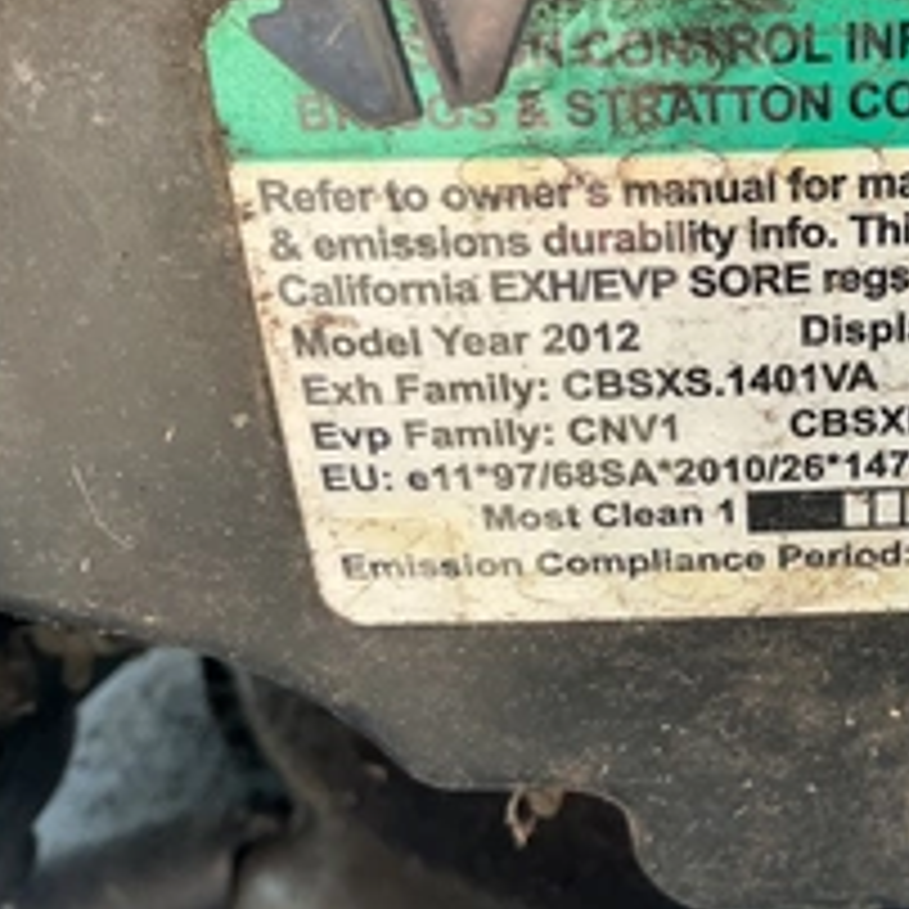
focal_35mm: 49
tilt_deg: -25.8
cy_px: 292
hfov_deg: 32.8
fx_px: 1456
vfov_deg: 34.3
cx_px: 832
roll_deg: -4.0
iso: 20
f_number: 1.8
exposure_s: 1/221
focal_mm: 3
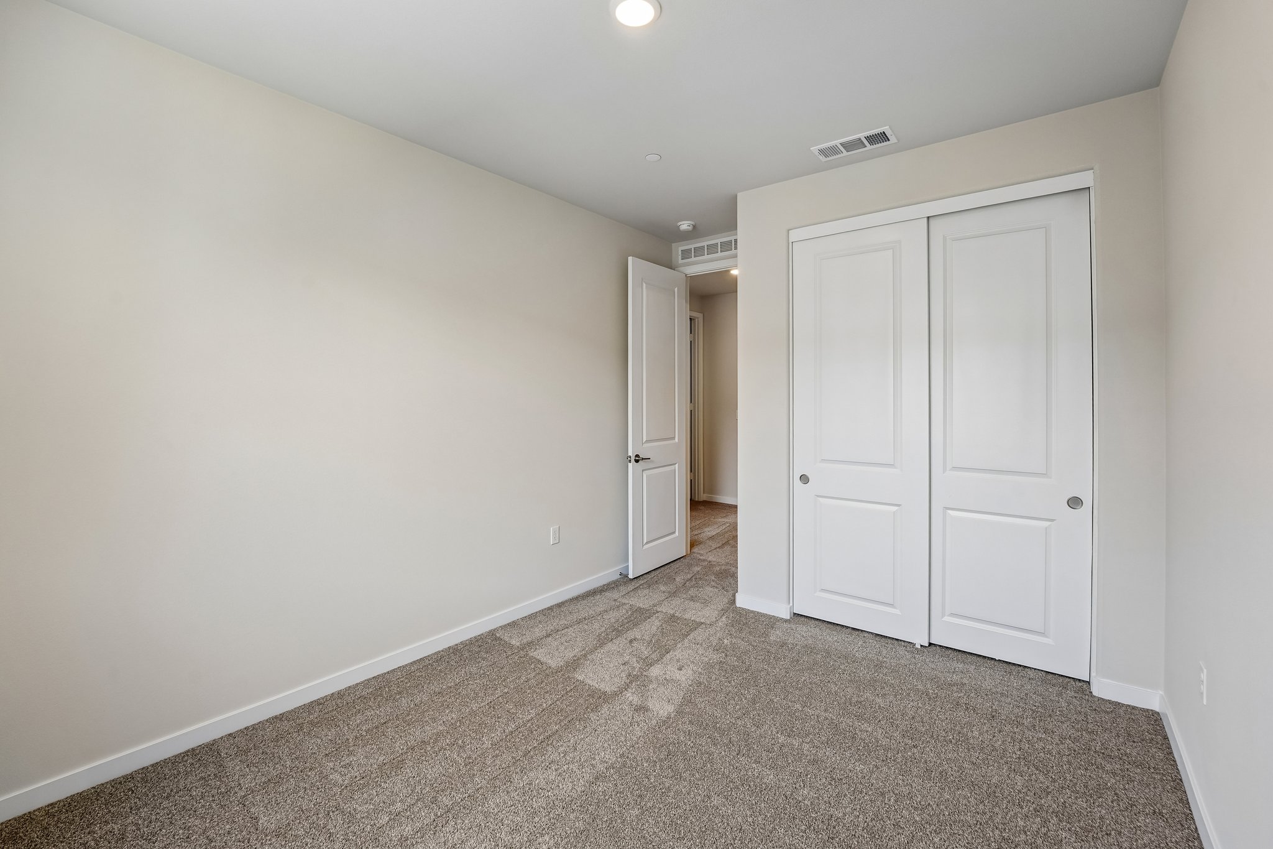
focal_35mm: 14
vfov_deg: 81.2
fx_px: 495
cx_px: 636
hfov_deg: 104.3
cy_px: 424
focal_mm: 14
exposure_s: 1/50
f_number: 8
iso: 400
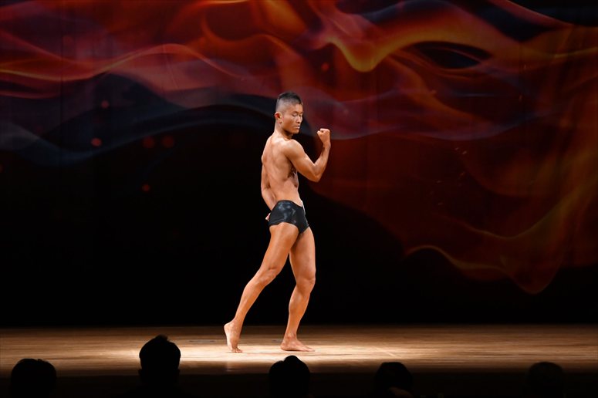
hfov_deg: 11.2
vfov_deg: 7.5
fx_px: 3038
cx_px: 299
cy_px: 199
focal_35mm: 183
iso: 3200
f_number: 5.6
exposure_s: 1/400
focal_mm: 122
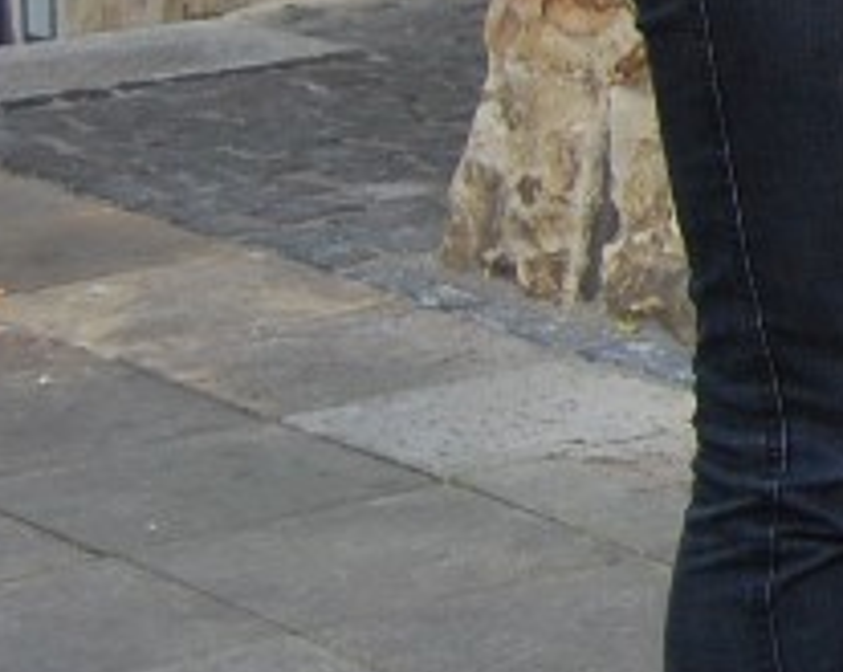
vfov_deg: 7.7
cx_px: 2399
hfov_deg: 8.5
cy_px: -440
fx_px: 4883
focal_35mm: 196
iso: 360
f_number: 5.6
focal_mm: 24
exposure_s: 1/125
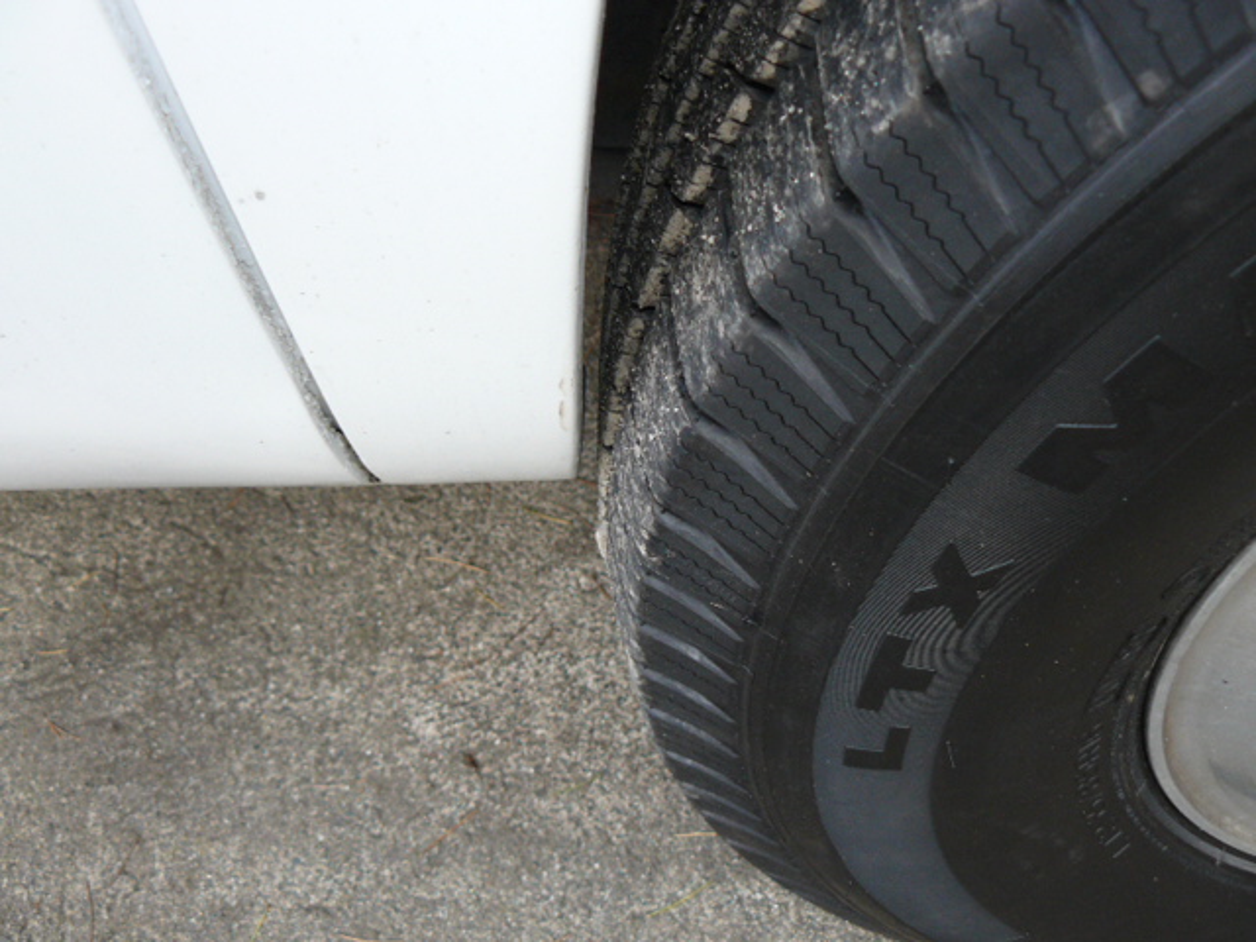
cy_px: 471
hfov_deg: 51.4
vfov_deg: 39.7
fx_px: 1306
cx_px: 628
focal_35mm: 36
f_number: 2.8
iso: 100
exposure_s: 1/30
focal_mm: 6
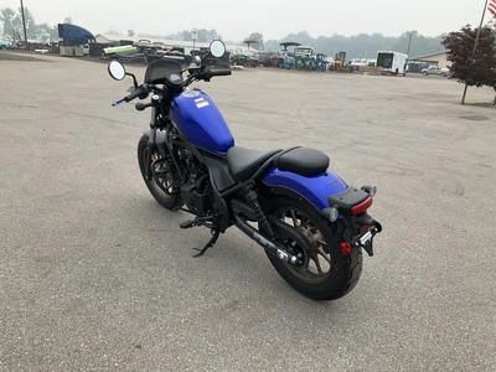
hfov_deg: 61.7
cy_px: 186
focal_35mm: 29
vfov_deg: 48.2
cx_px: 248
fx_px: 416
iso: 25
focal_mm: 3
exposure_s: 1/1144
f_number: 1.8
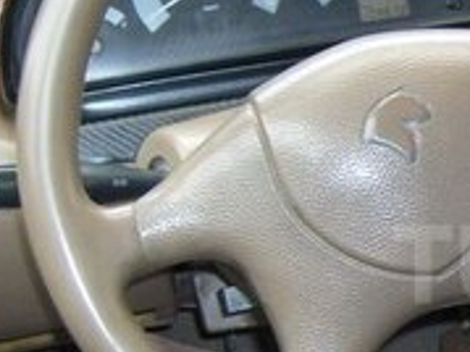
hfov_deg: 14.5
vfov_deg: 11.5
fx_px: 1750
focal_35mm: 129
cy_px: 264
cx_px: 662
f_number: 2.8
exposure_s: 1/45
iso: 100
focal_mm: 5.8
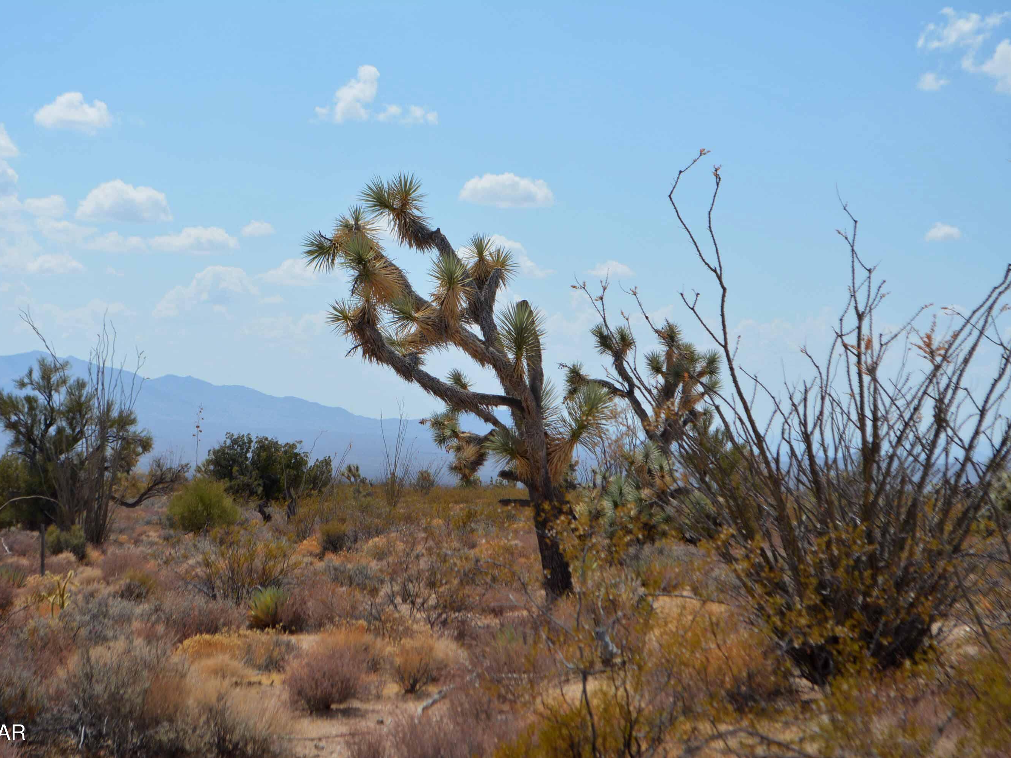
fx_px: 2615
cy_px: 381
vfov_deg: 16.5
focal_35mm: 90
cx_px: 469
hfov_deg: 21.9
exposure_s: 1/2000
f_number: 8
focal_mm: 55
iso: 400
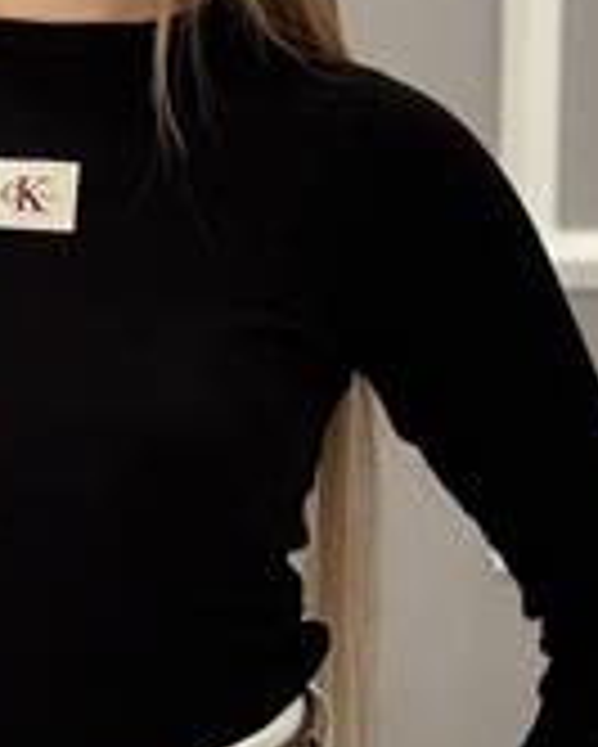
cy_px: 454
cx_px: 99
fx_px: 3249
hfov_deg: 10.5
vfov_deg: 13.1
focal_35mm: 147
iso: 100
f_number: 1.78
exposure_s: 1/91
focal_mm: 6.76
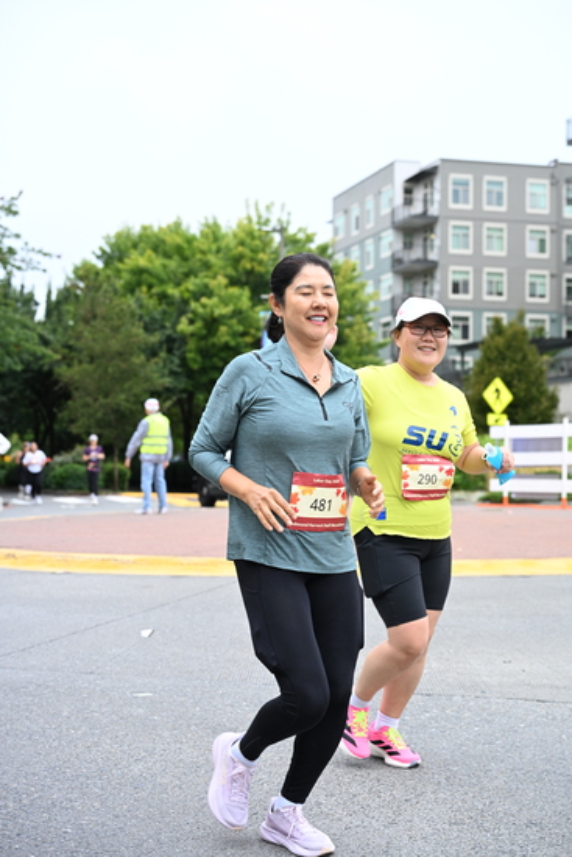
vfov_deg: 35.6
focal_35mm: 56
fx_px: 1334
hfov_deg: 24.2
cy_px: 428
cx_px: 286
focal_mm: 56
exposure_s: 1/640
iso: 1600
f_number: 4
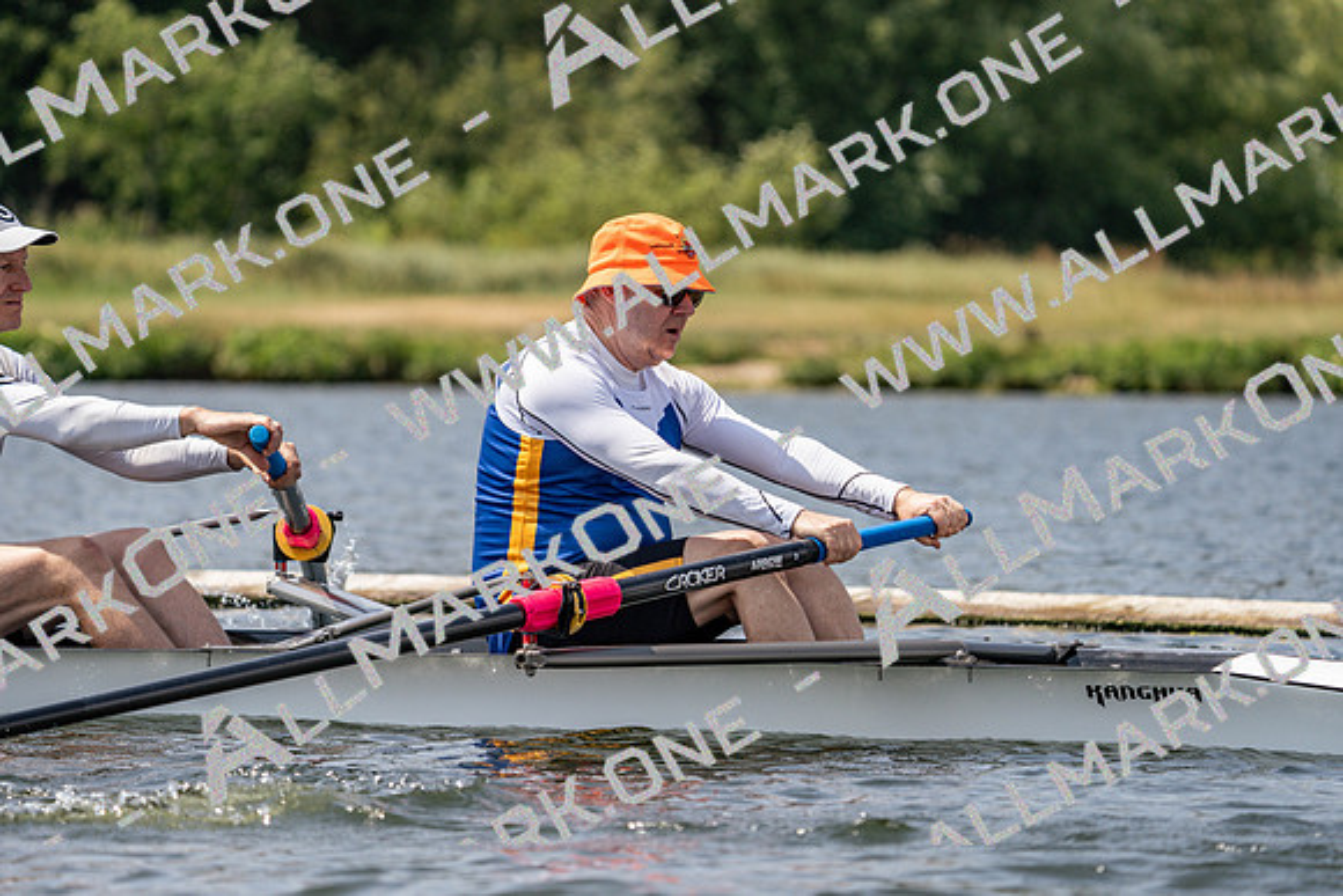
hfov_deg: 7.3
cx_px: 672
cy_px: 448
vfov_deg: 4.8
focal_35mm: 284
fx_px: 10597
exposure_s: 1/1600
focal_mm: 284
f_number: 5.6
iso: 200
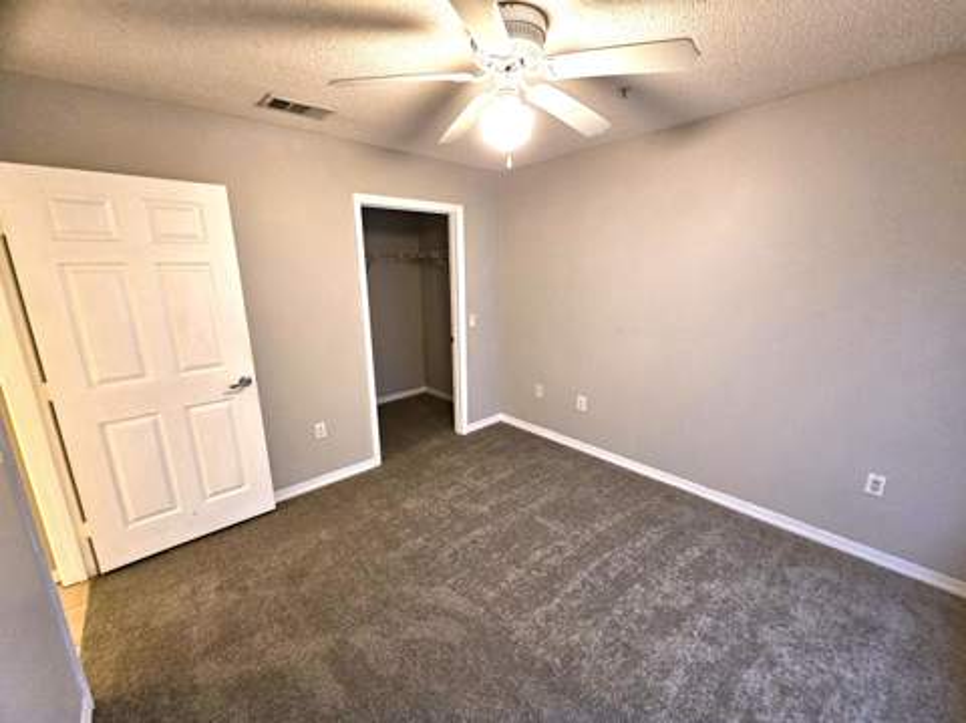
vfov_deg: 89.8
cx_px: 483
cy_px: 362
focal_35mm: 13
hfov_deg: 106.2
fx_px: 362
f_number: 2.2
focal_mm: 2.2
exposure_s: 1/24
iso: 800
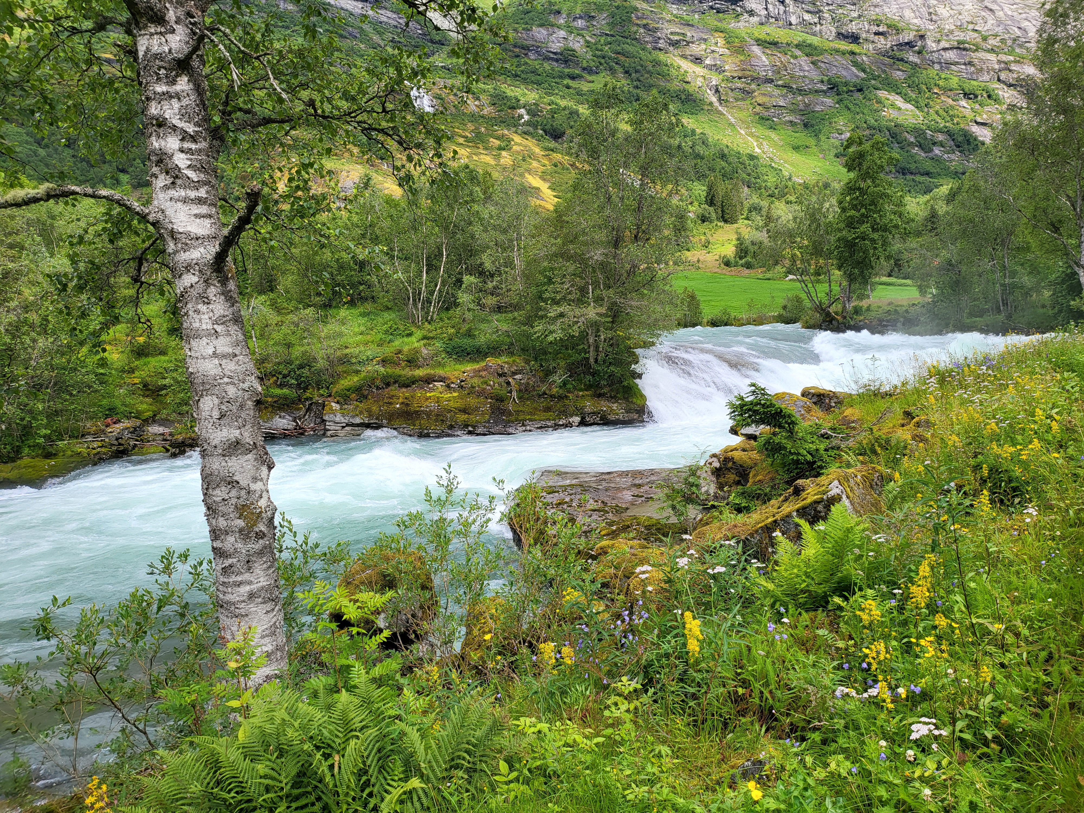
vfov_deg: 56.8
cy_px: 406
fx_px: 752
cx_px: 542
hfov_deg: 71.6
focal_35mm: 24
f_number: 1.8
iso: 40
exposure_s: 1/1148
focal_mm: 5
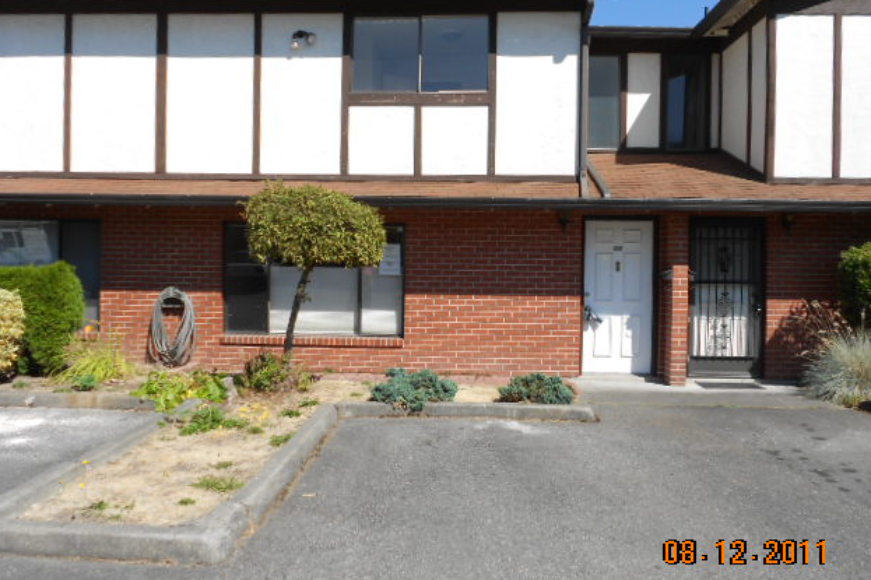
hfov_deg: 60.3
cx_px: 439
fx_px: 750
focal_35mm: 31
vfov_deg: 42.3
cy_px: 282
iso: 80
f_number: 3.4
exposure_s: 1/800
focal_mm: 5.1
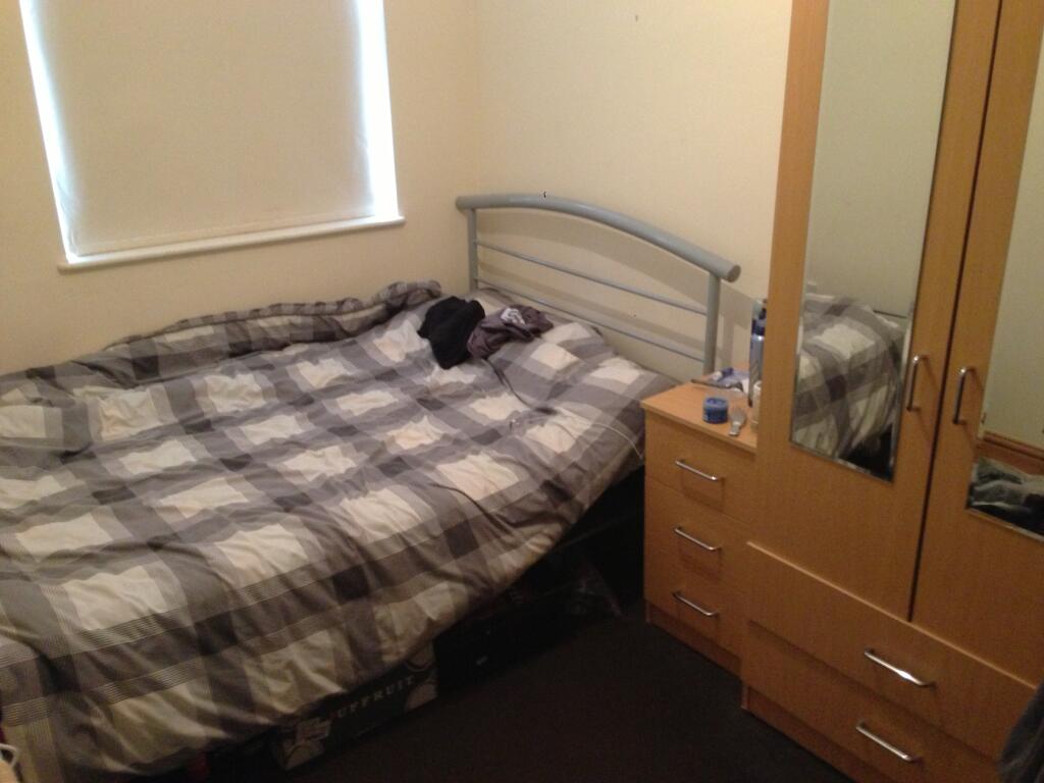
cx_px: 522
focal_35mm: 33
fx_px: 995
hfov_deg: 55.4
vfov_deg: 42.9
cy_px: 392
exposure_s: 1/15
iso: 500
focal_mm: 4.13
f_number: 2.4
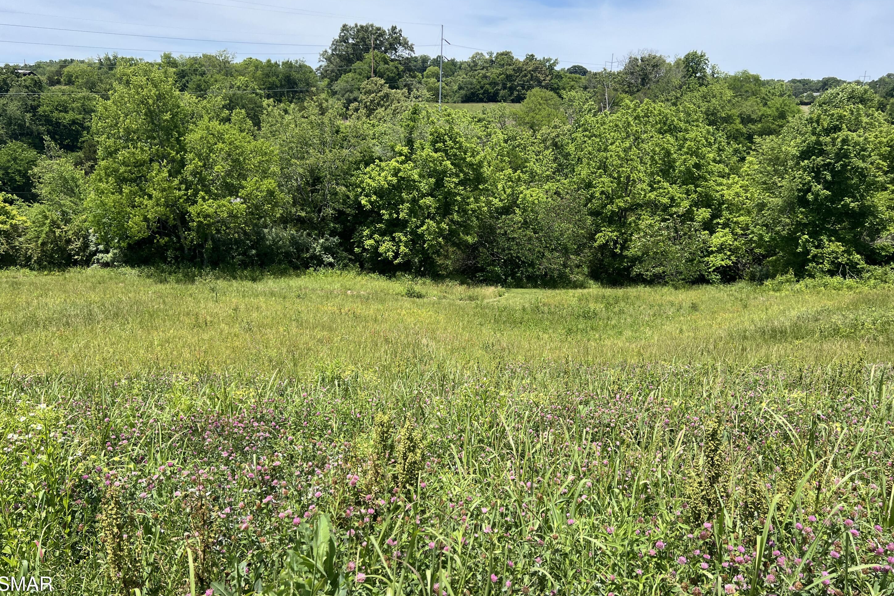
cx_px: 443
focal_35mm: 28
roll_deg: -1.8
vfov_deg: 46.3
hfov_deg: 65.5
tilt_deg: -11.7
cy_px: 269
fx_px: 695
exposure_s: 1/2353
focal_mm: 5.7
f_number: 1.5
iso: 50
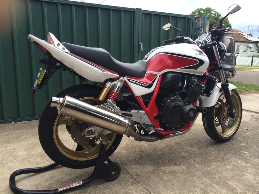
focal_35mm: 30
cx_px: 130
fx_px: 224
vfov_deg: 46.8
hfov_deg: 60.0
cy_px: 97
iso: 32
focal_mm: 4.12
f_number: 2.2
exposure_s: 1/695
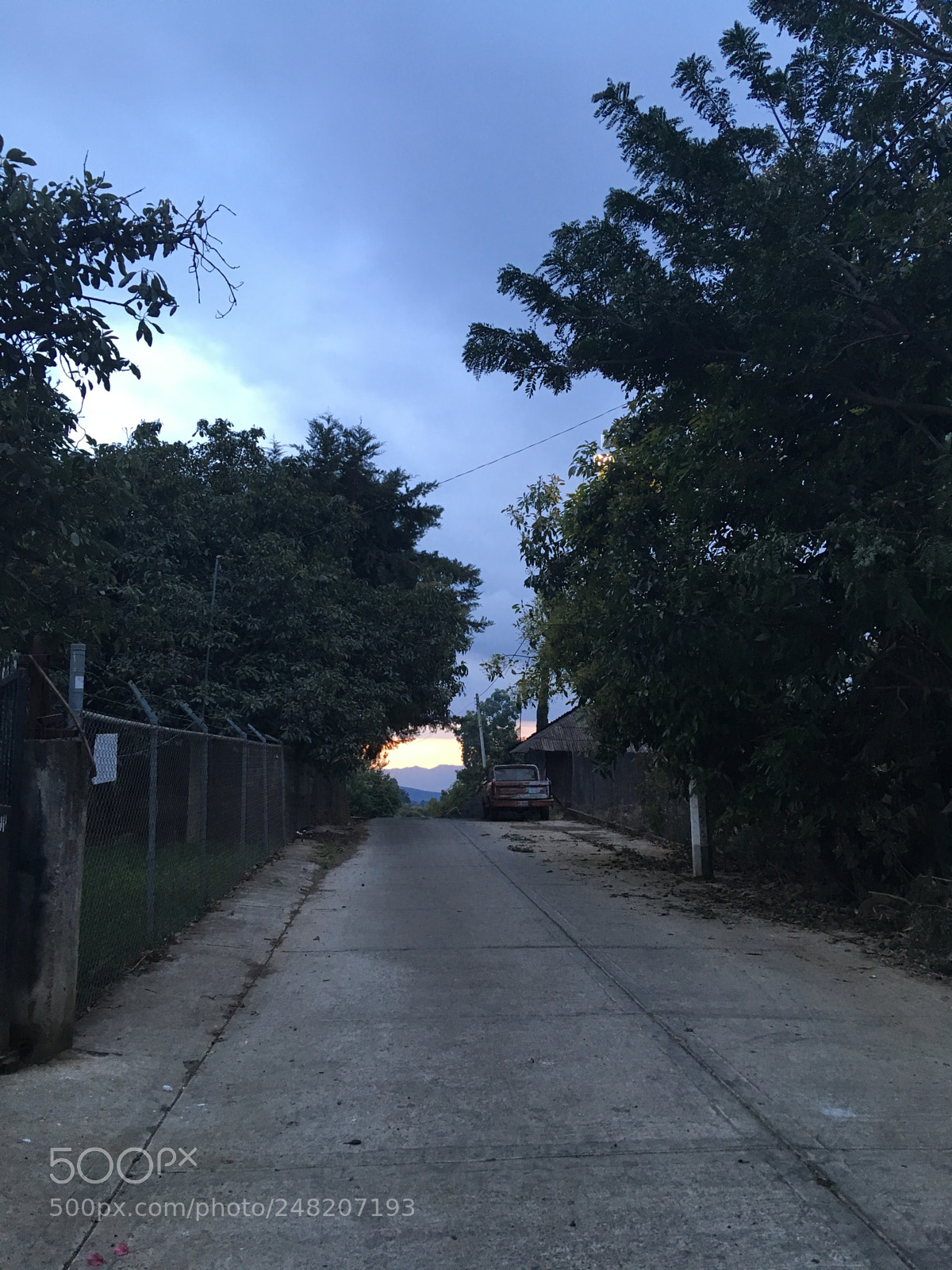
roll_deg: -1.3
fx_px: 1063
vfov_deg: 61.7
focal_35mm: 29
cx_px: 476
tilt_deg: +6.2
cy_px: 635
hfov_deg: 48.2
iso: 40
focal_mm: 4.15
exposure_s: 1/30
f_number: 2.2
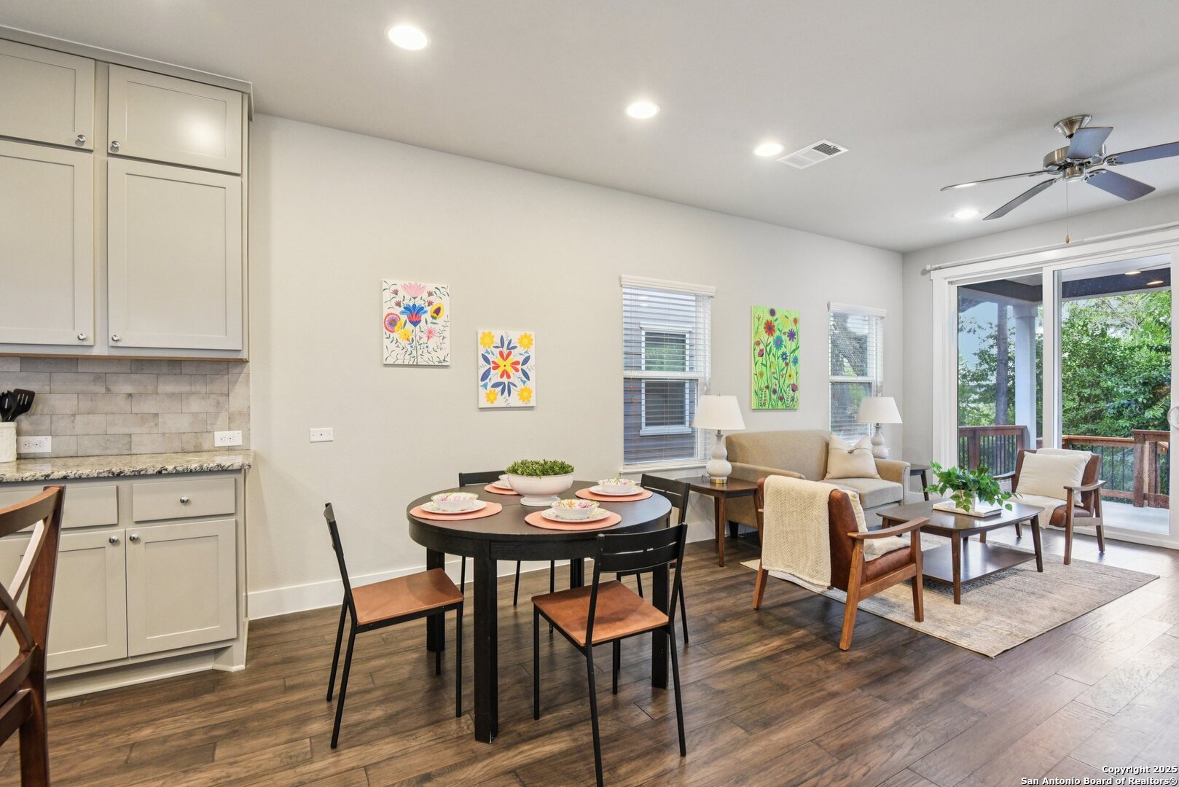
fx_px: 524
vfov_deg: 73.8
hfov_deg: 96.7
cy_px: 394
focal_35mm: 16
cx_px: 590
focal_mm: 16
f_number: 8
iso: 3200
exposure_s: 1/15
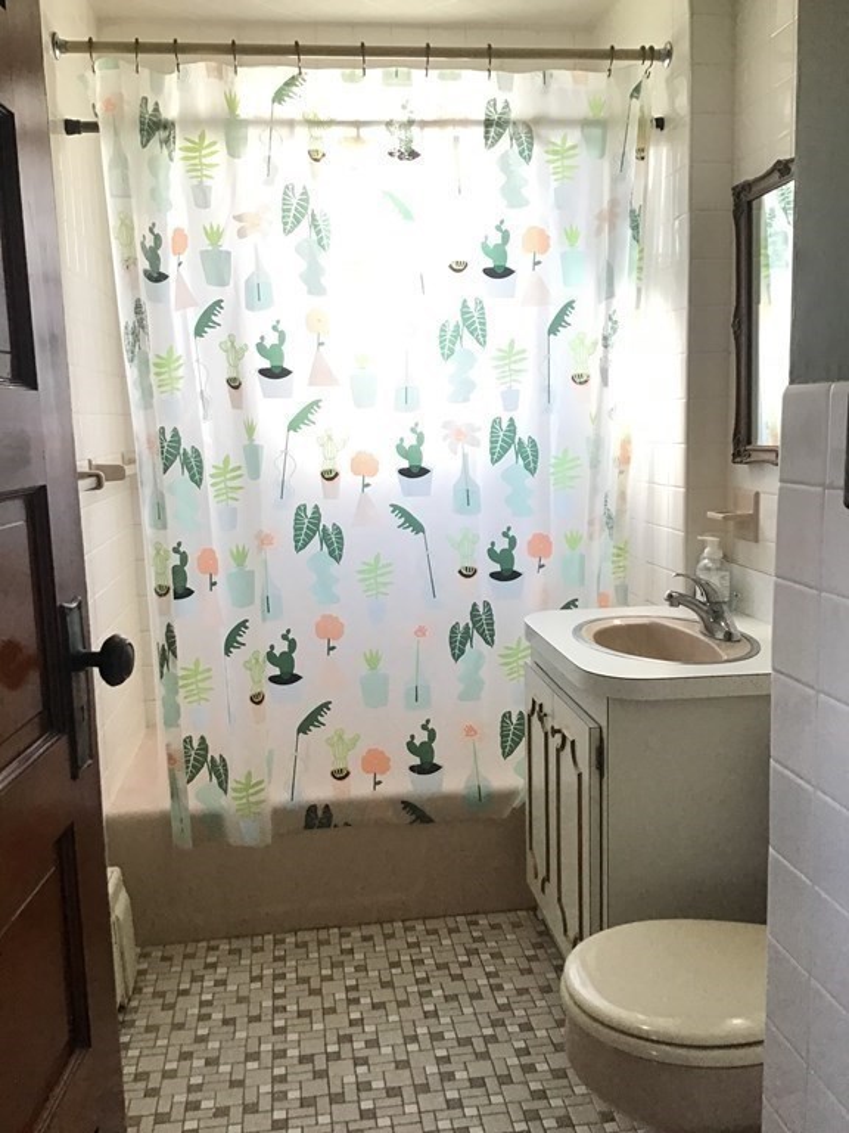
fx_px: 1014
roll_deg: +1.9
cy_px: 566
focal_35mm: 31
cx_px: 424
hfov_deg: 45.4
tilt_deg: -7.3
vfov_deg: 58.4
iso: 40
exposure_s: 1/30
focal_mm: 3.3
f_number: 2.4
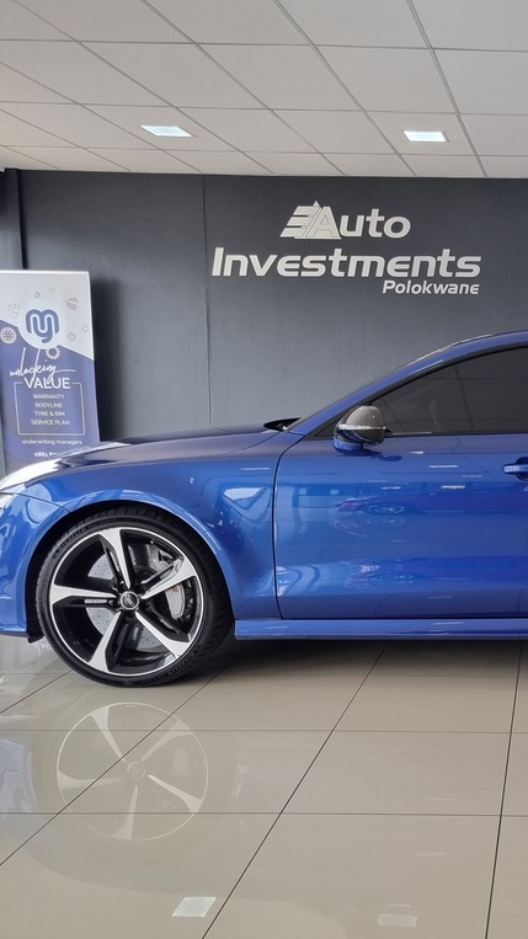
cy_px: 471
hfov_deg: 28.8
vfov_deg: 52.8
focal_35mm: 38
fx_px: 946
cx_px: 551
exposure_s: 1/100
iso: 64
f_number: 1.8
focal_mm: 5.4
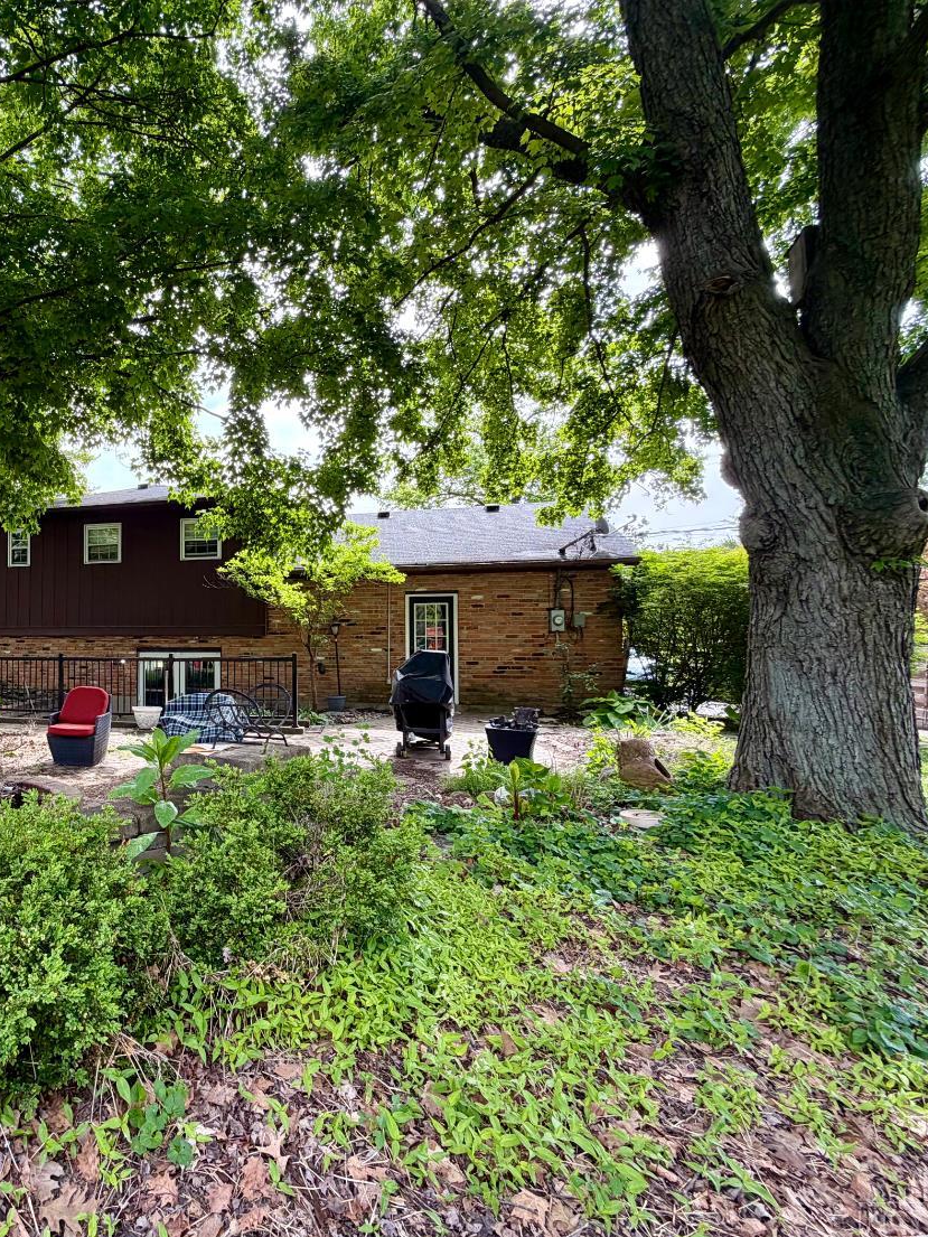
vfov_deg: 84.7
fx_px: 679
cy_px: 629
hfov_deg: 62.0
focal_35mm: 19
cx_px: 165
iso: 50
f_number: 2.2
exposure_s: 1/167
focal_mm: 2.22
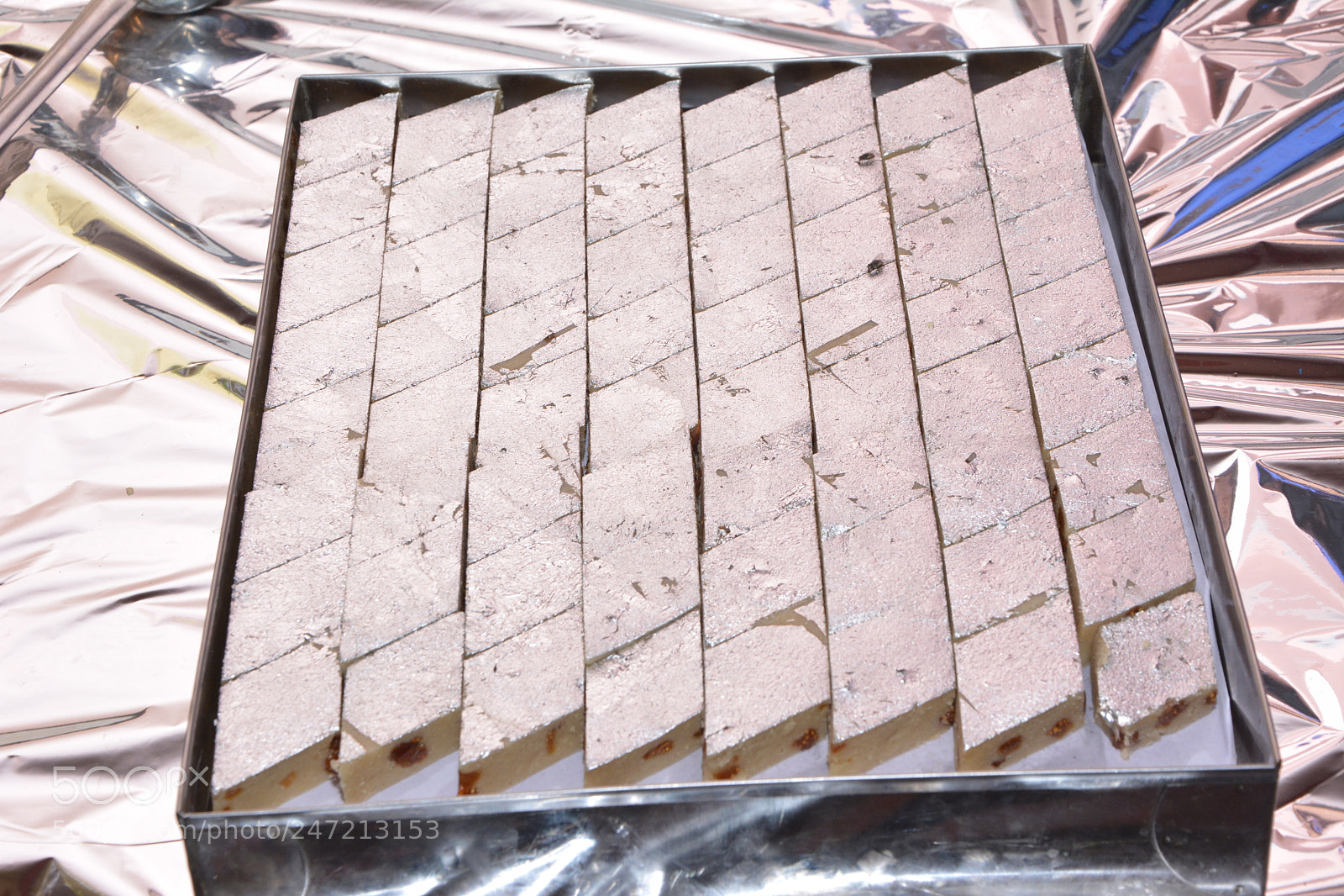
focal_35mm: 75
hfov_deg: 27.0
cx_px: 672
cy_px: 448
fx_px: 2799
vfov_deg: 18.2
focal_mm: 50
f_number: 10
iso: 640
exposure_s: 1/125
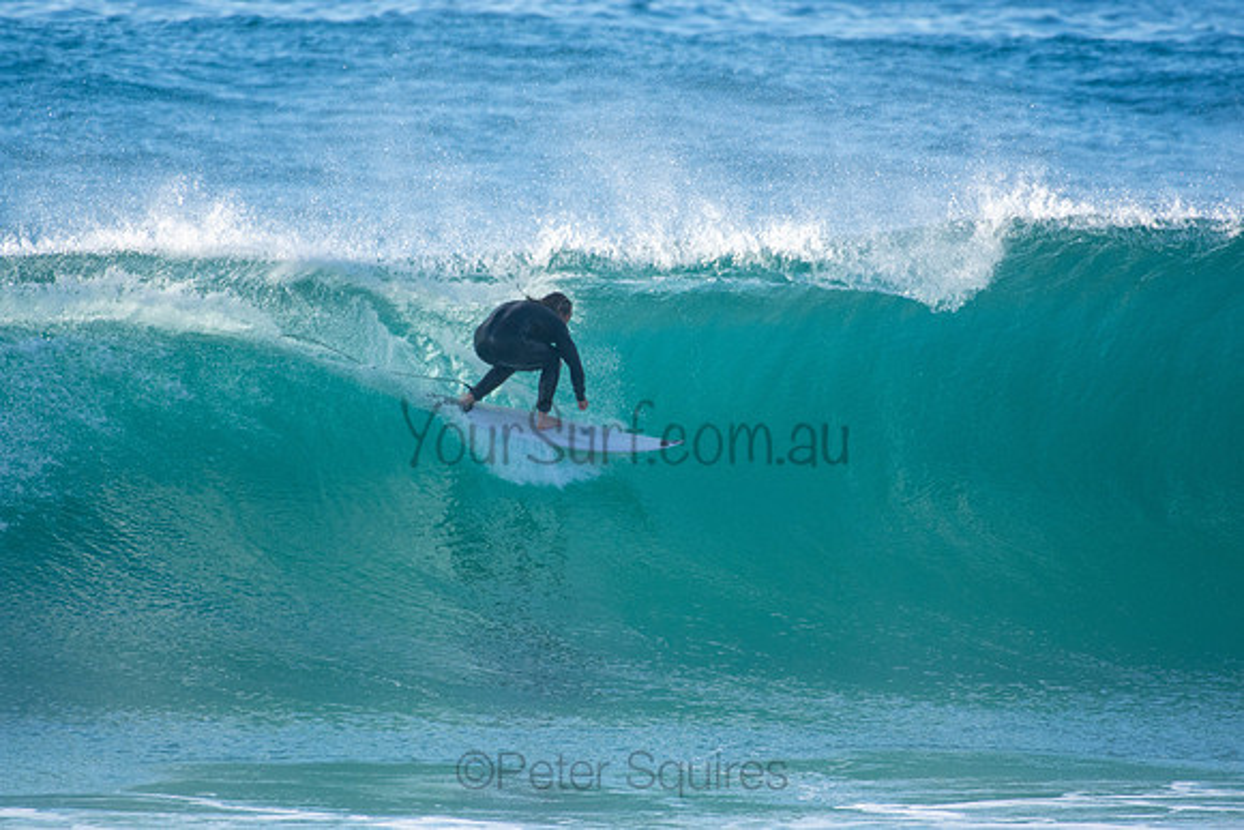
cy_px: 415
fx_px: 25922
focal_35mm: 750
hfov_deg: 2.7
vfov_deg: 1.8
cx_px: 622
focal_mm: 500
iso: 720
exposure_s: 1/2000
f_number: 5.6
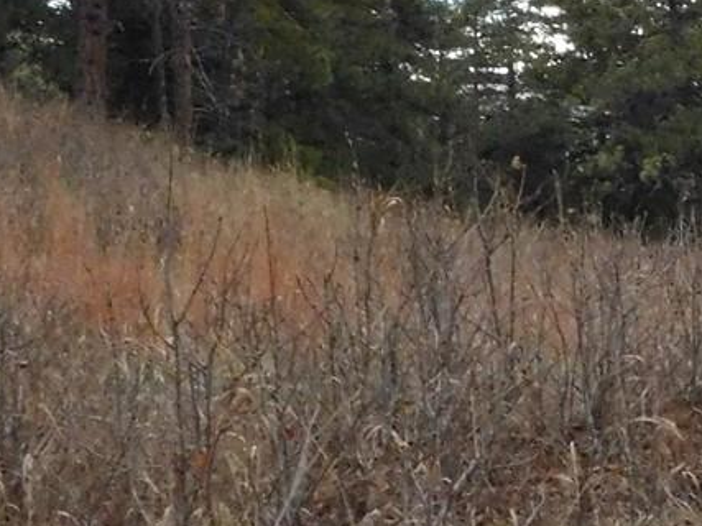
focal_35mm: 135
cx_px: 954
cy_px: -46
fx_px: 2737
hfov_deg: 14.0
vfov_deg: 10.8
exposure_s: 1/640
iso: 800
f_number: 7
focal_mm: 6.3
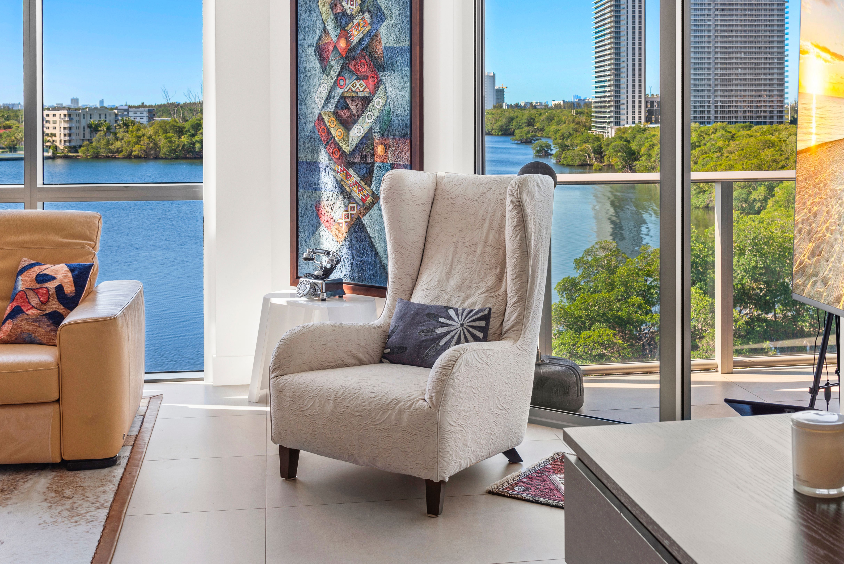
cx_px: 464
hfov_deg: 41.9
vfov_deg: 28.6
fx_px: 1102
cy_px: 226
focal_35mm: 47
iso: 100
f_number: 8
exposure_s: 1/80
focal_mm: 38
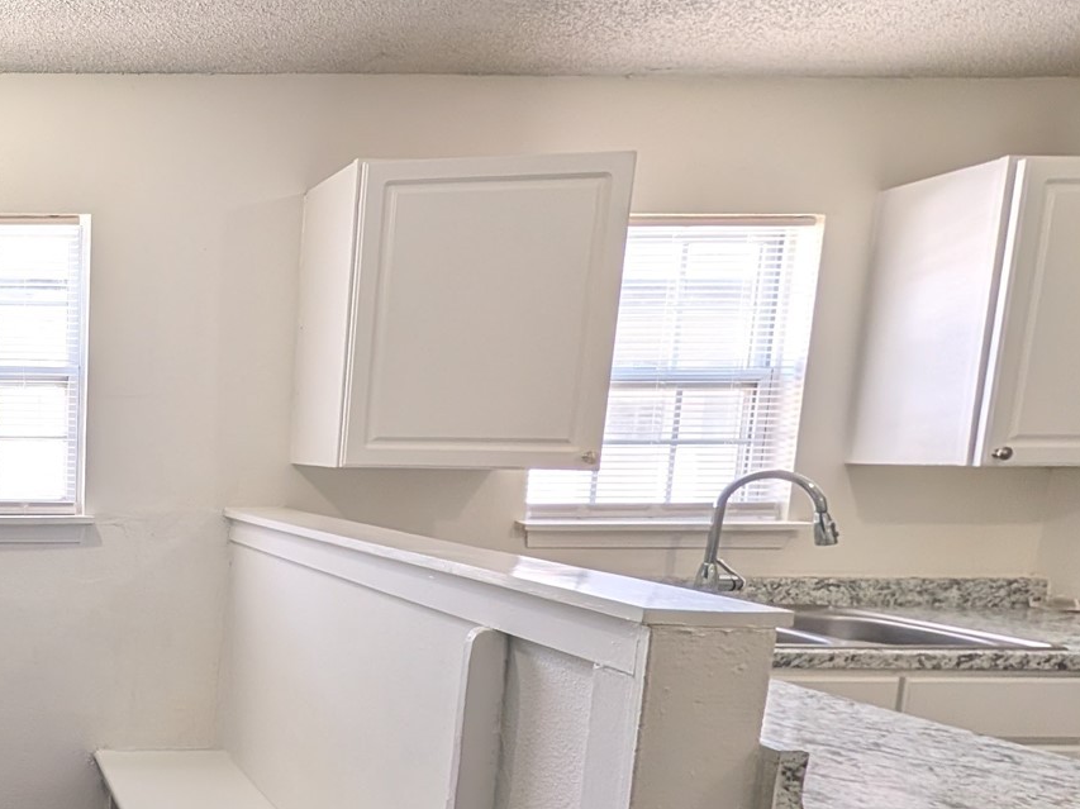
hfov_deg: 49.1
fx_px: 842
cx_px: -70
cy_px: 548
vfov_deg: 50.3
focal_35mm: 27
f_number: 1.7
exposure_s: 1/194
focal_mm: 2.02
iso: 103
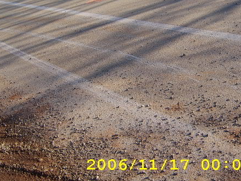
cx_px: 93
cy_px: 54
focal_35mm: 45
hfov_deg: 41.8
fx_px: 313
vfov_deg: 31.8
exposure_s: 1/210
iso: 71
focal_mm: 8.13
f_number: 5.6
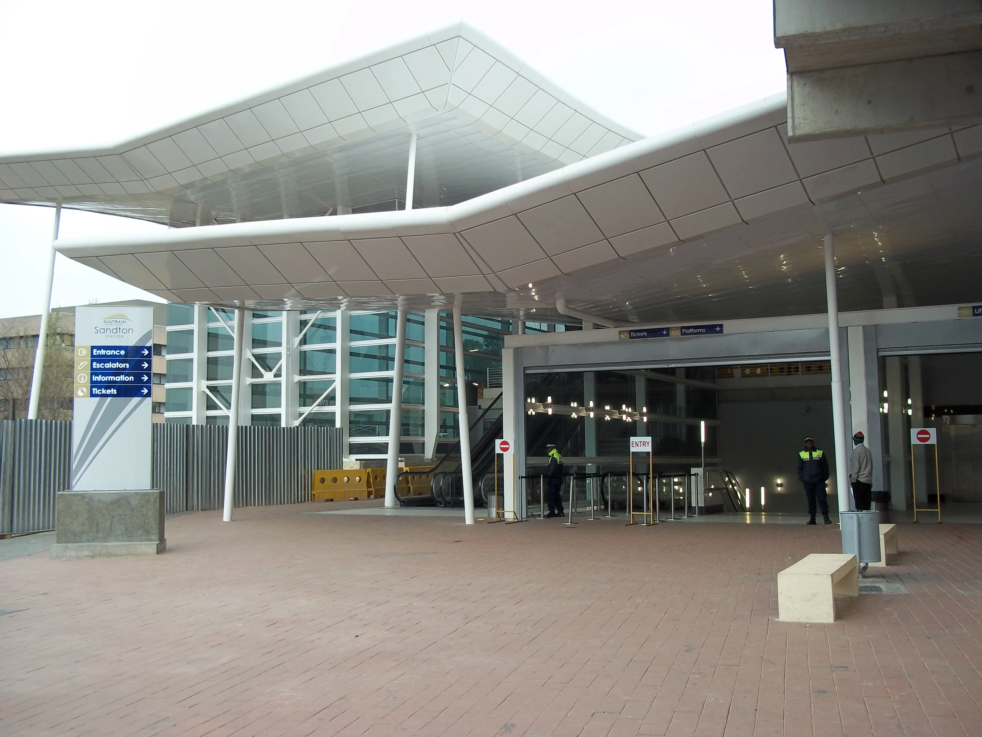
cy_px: 368
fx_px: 1021
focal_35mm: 36
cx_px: 491
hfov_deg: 51.4
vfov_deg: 39.7
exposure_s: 1/160
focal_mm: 6.5
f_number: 3.1
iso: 80
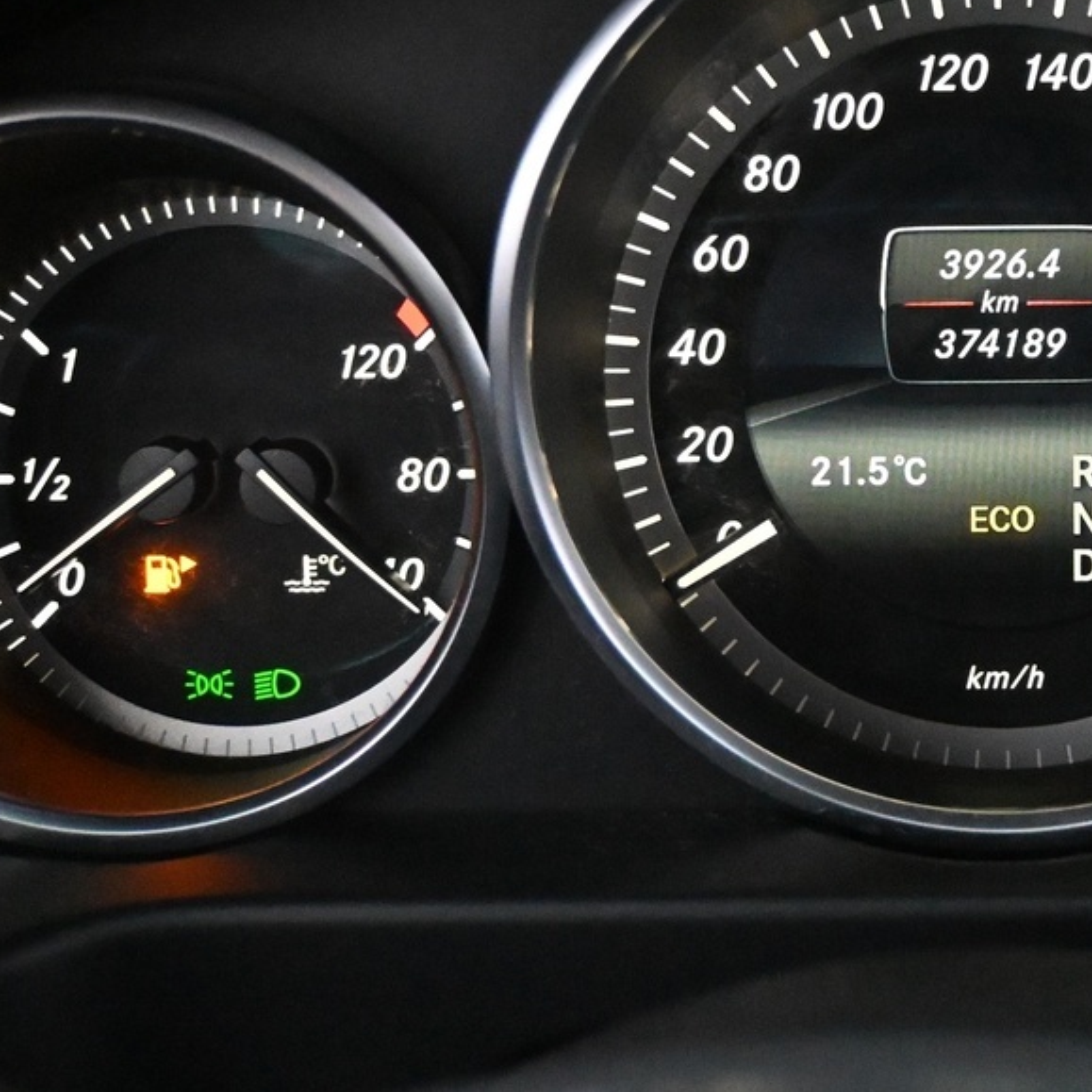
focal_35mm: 70
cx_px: 984
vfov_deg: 24.6
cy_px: 304
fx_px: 2484
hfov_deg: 24.1
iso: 9000
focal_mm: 19.5
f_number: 3.8
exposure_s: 1/60
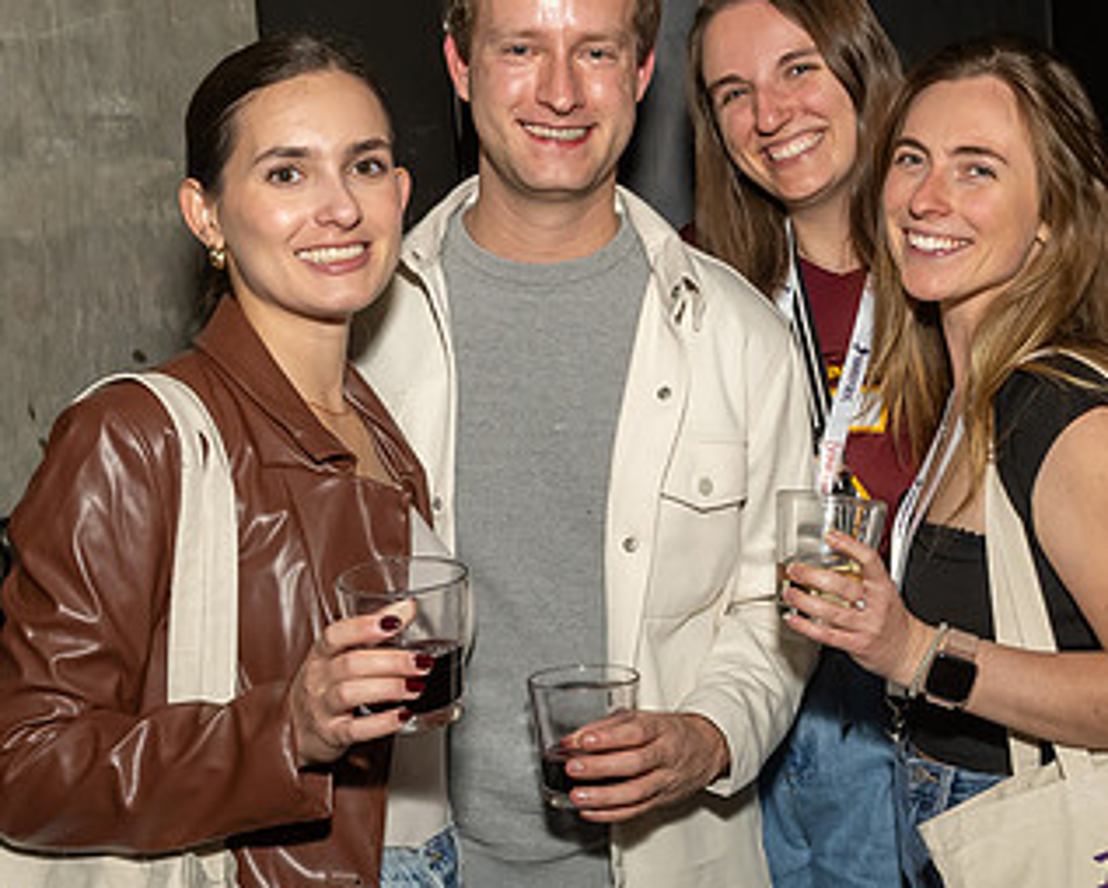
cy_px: 482
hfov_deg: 31.8
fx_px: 1936
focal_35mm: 59
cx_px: 684
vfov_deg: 25.8
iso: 800
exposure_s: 1/250
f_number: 8
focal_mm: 19
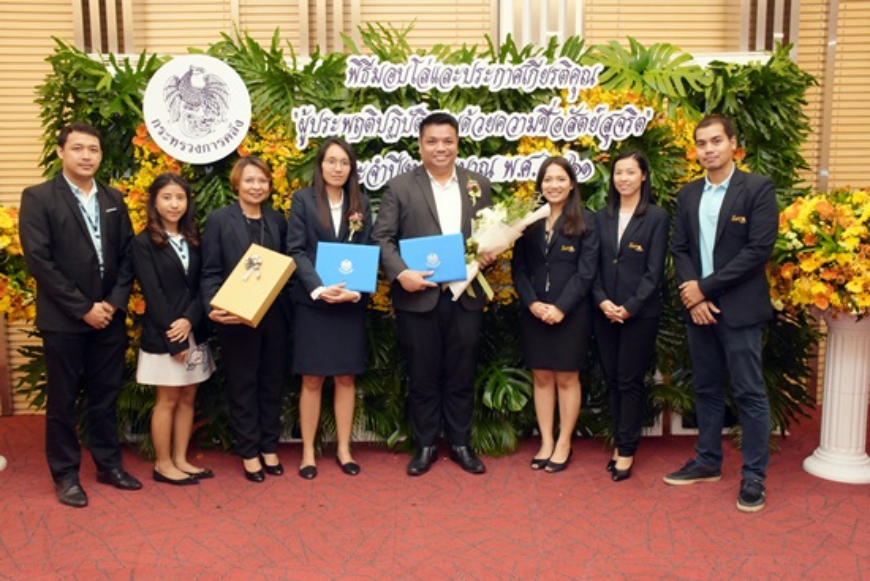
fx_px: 798
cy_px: 290
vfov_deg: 40.0
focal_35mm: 33
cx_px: 435
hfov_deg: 57.2
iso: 2000
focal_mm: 22
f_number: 9
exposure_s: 1/60
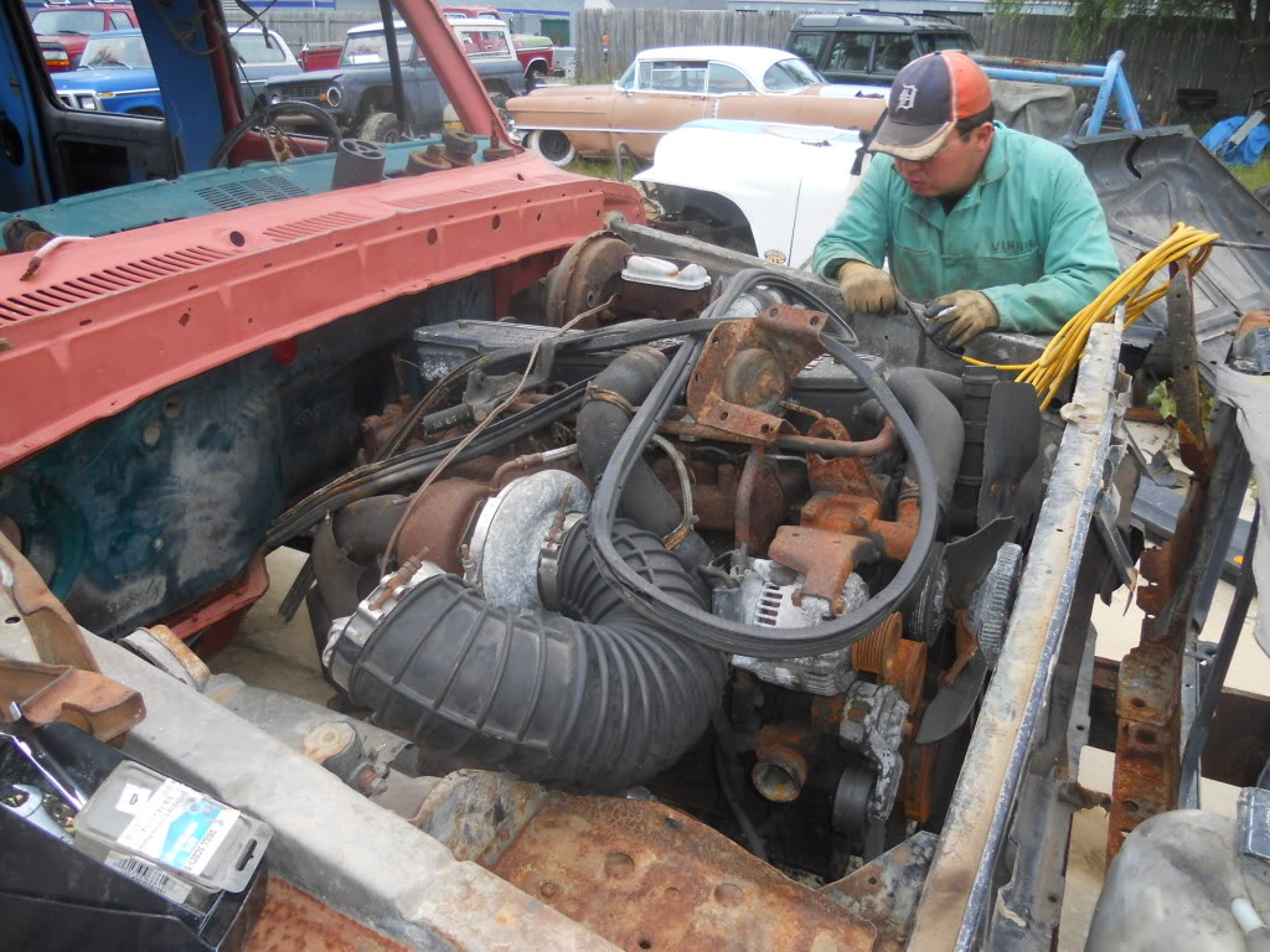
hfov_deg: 65.3
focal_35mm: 27
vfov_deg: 51.4
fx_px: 991
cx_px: 635
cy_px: 476
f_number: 3.2
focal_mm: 4.9
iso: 80
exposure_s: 1/40
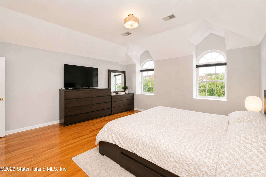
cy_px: 88
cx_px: 133
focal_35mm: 16
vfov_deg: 72.1
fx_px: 122
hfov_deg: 95.0
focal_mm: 16.5
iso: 64
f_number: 5.6
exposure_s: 1/60
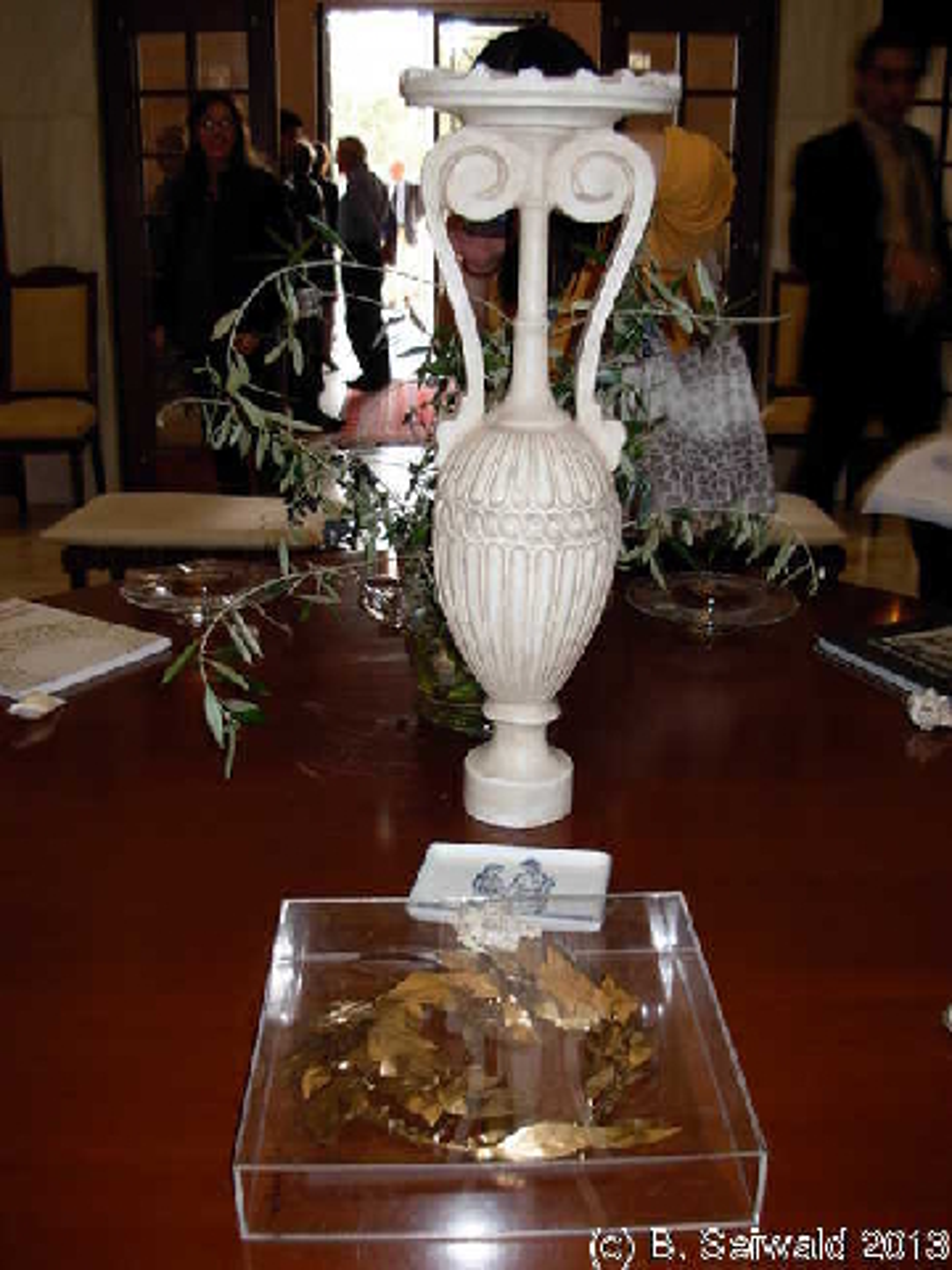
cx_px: 476
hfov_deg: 37.7
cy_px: 635
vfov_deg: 49.0
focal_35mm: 38
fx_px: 1393
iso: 79
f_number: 2.9
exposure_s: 1/22.6
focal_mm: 6.3
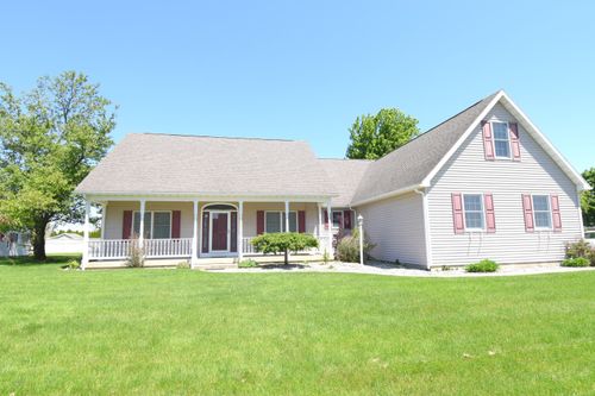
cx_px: 298
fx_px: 297
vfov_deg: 67.3
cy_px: 198
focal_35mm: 18
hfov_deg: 90.0
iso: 200
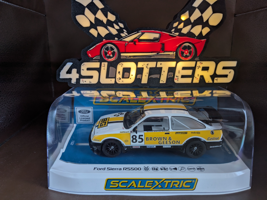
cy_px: 100
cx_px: 134
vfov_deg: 51.4
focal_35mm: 27
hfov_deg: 65.3
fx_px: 208
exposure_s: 1/25
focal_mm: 4.38
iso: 54
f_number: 1.73
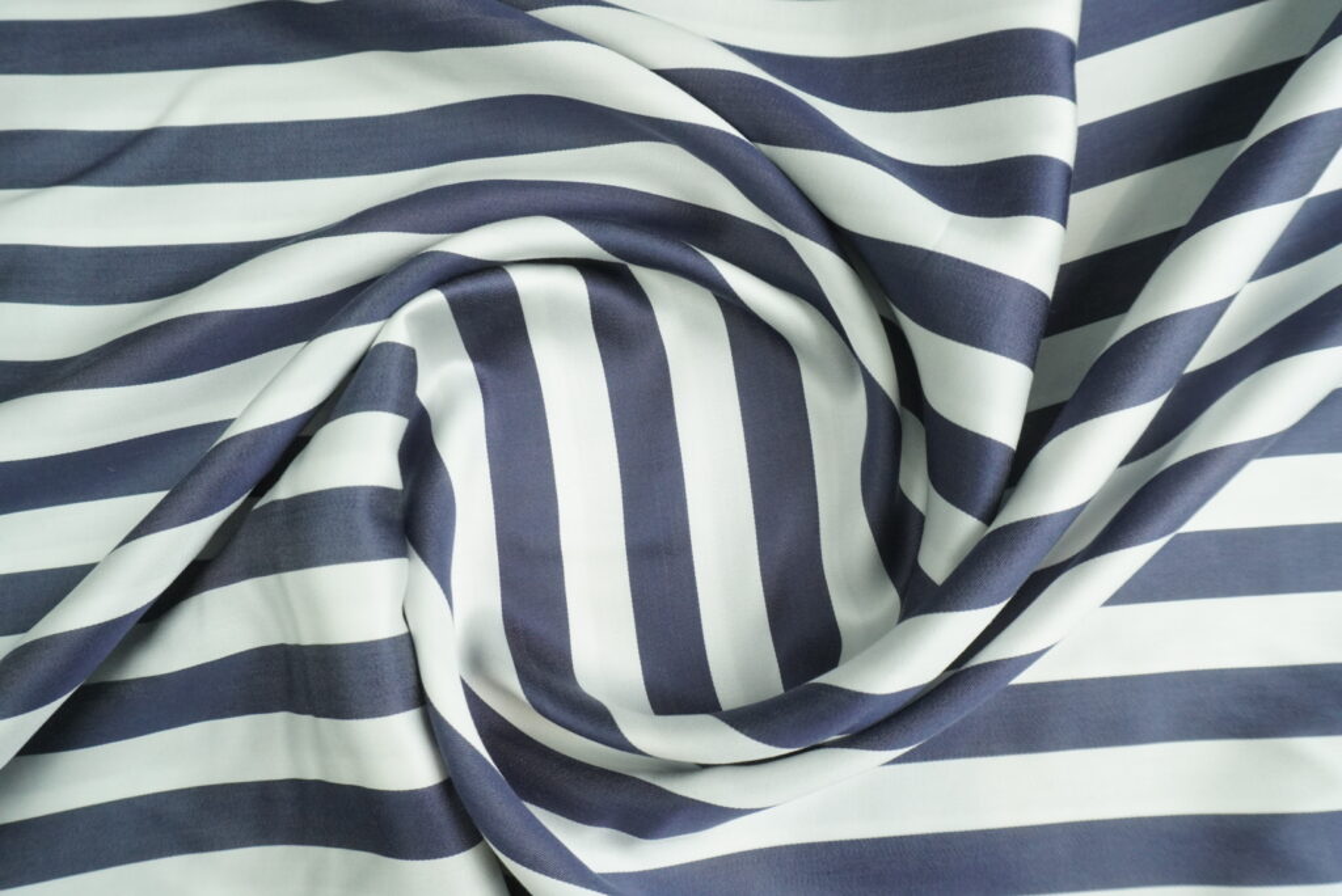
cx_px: 671
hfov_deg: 73.7
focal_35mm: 24
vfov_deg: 53.2
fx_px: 895
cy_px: 448
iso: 1600
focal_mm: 16
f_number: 5.6
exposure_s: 1/500
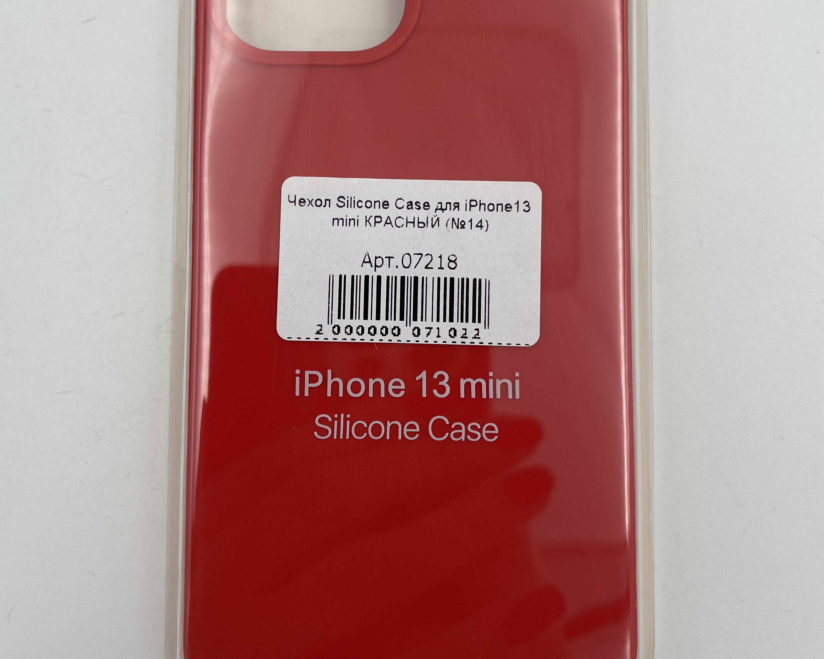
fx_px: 829
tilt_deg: -89.4
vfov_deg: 43.0
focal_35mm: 34
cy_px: 246
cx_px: 412
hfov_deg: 52.8
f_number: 1.6
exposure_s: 1/1435
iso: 32
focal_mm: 4.2
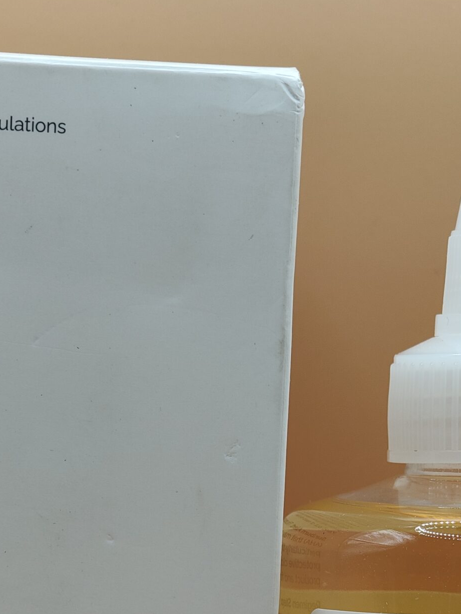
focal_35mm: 146
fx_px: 2591
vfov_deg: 13.3
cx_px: 243
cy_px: 621
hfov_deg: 10.2
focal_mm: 13.3
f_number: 2.55
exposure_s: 1/100
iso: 144
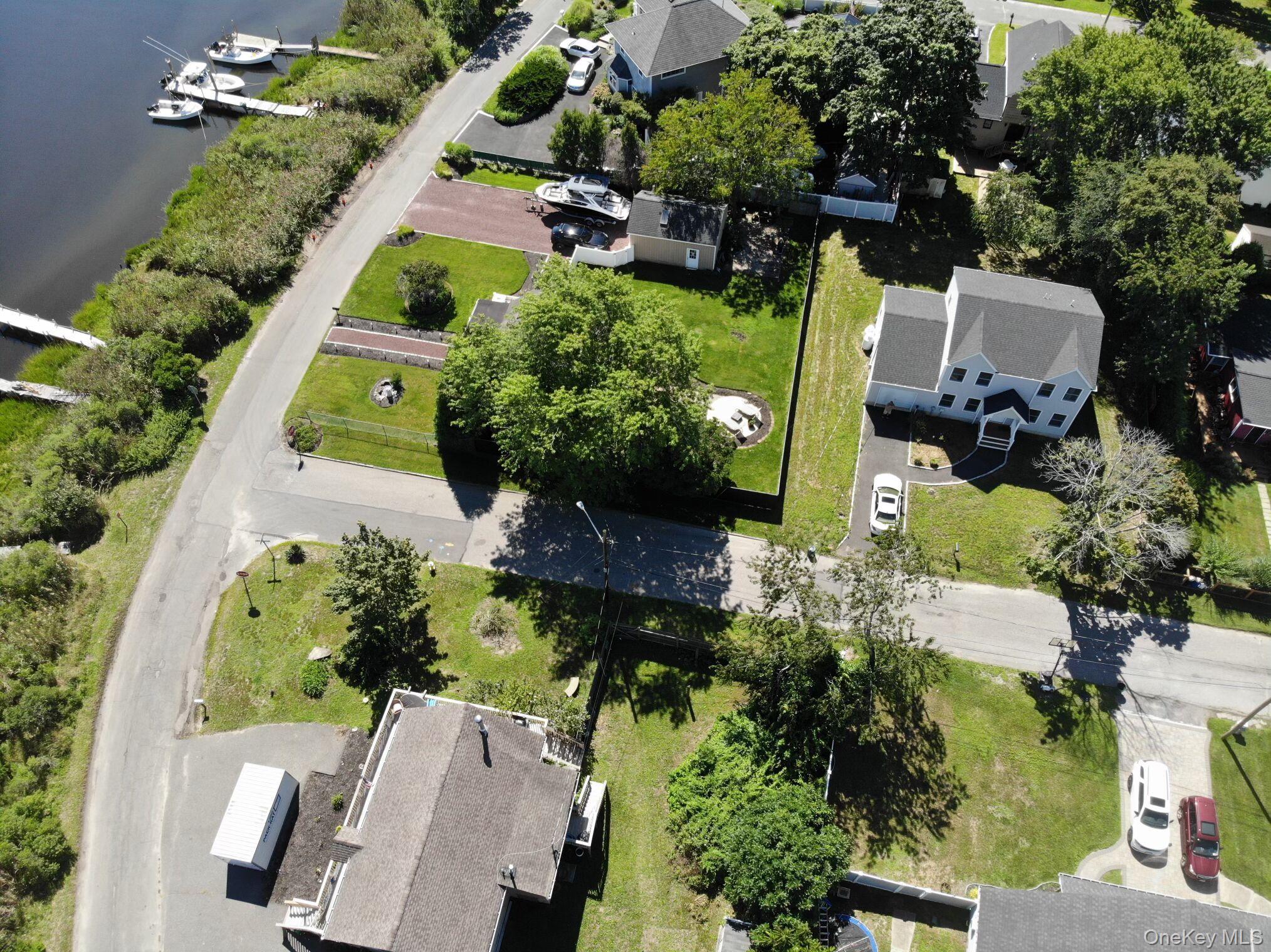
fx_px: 881
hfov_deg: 71.6
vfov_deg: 56.8
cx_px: 636
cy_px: 476
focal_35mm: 24
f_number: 2.8
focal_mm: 4.5
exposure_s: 1/447
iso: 100
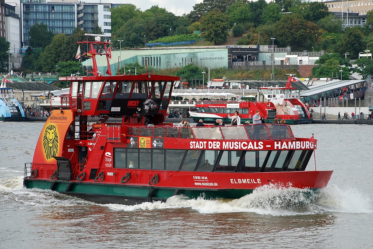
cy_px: 124
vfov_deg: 10.2
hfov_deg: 15.2
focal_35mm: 135
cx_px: 186
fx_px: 1400
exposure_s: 1/125
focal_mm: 90
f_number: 6.3
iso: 200
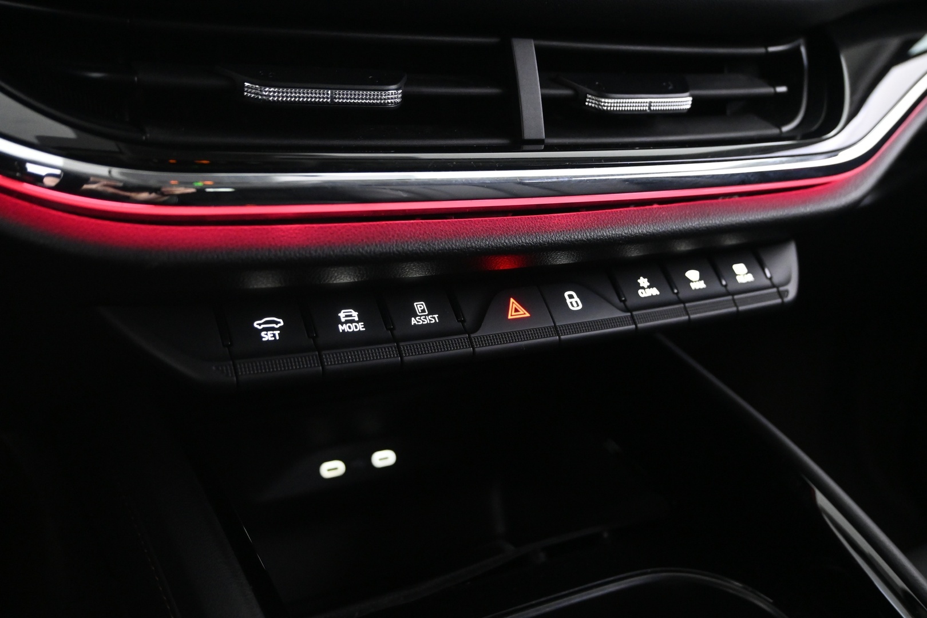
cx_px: 464
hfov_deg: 56.1
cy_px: 309
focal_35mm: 34
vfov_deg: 39.1
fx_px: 869
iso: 3200
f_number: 4
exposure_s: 1/13
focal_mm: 22.5
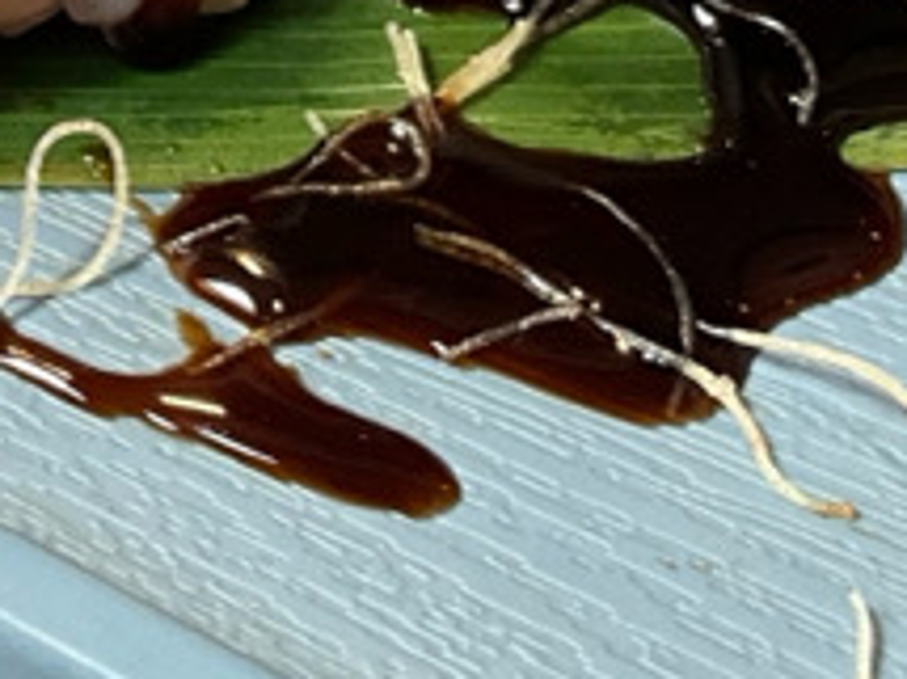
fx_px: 2828
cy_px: -310
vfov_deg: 13.0
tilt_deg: -43.2
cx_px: -59
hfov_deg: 17.7
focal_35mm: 108
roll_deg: +0.1
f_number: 1.8
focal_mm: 3
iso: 64
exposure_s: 1/84
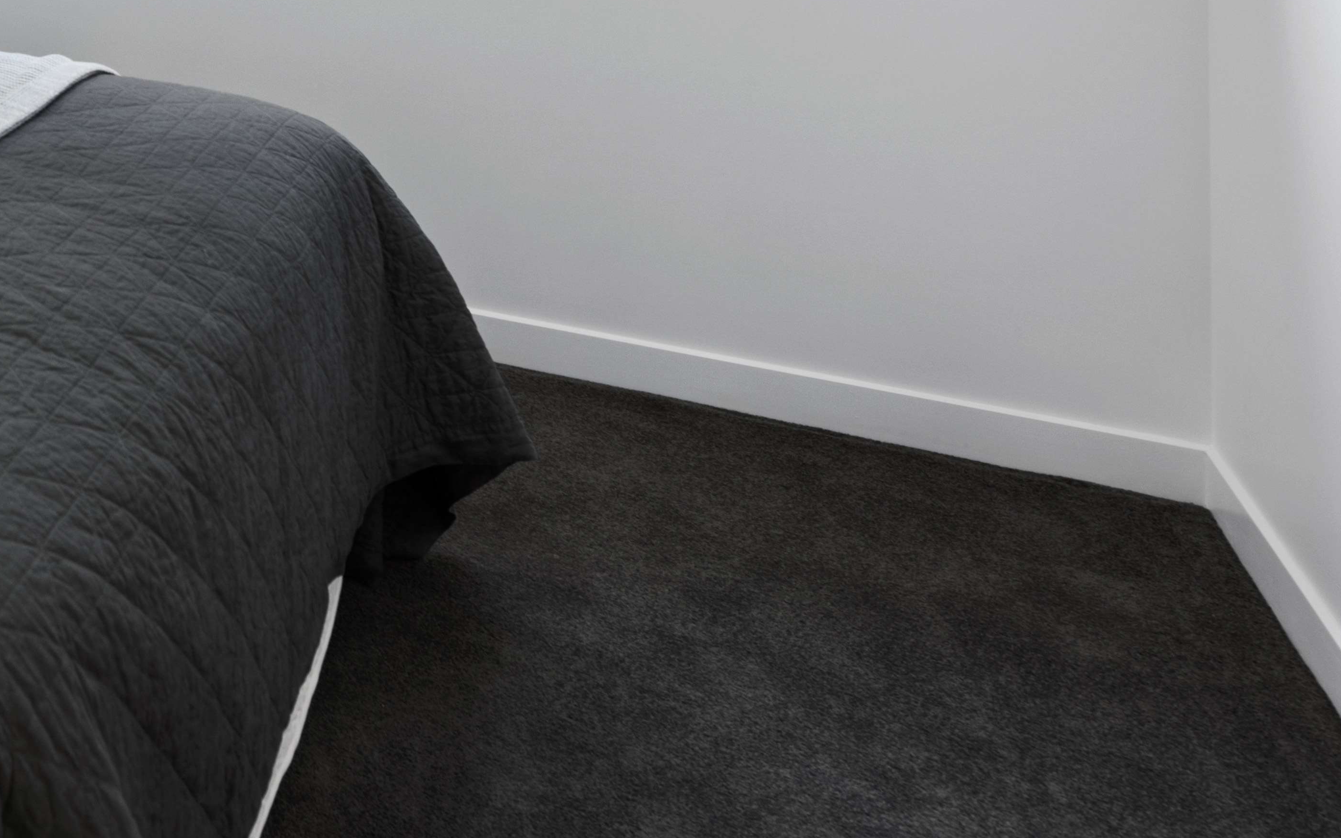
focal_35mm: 43
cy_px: -279
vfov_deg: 25.3
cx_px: -281
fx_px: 1572
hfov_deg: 35.8
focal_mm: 16
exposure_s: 1/2.5
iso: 250
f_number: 6.3
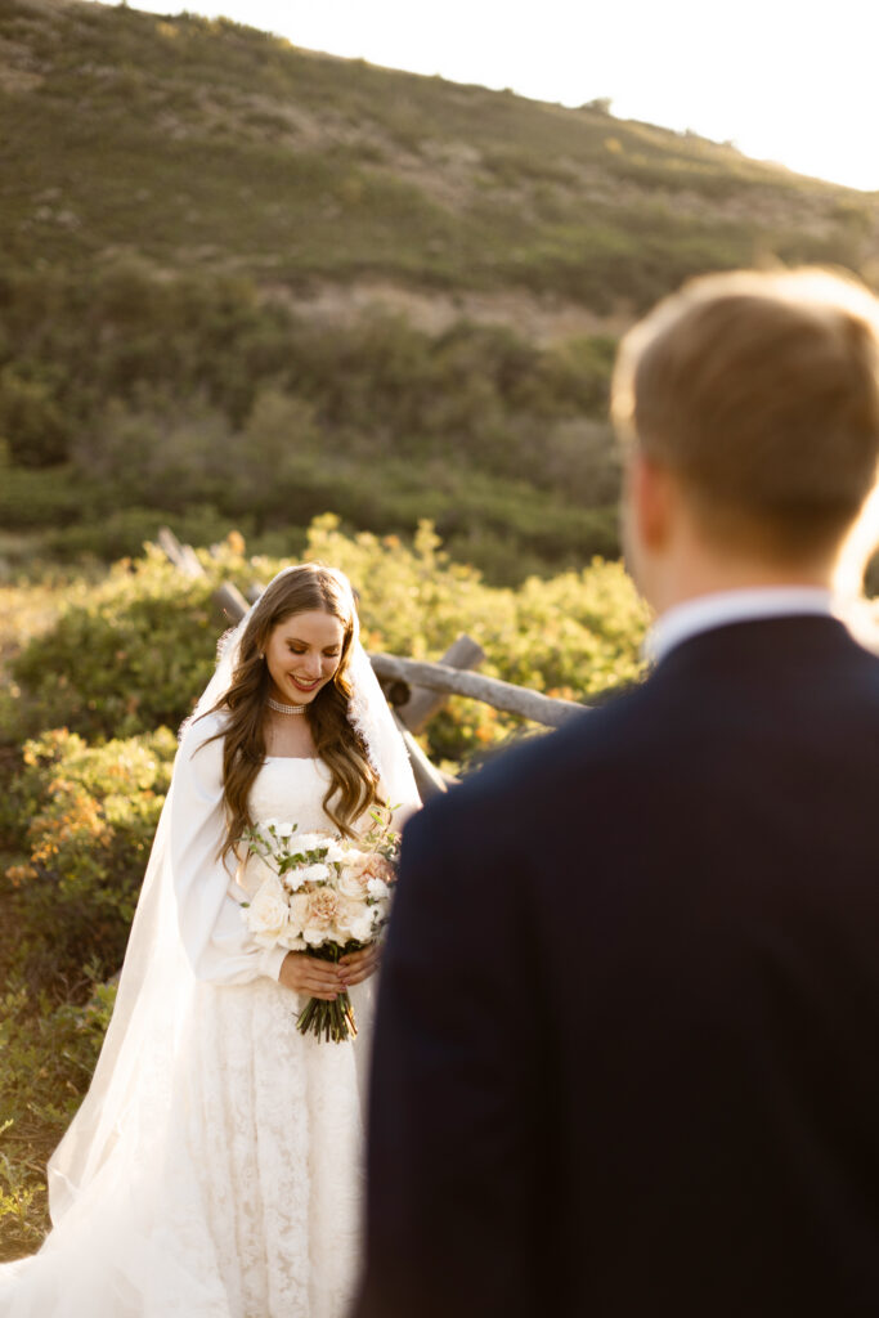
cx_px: 440
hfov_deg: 27.0
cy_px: 659
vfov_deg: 39.6
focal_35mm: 50
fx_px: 1830
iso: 200
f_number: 1.8
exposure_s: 1/1250
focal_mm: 50
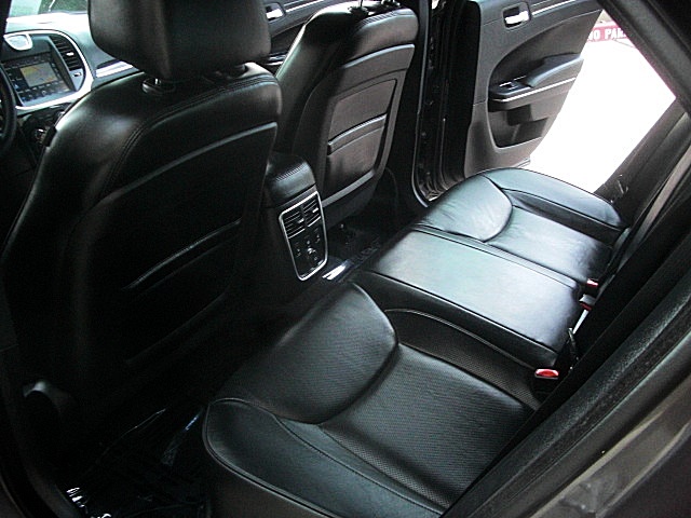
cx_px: 346
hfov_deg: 51.4
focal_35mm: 36
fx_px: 719
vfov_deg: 39.7
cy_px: 259
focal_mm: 6.3
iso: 400
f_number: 2.8
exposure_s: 1/100
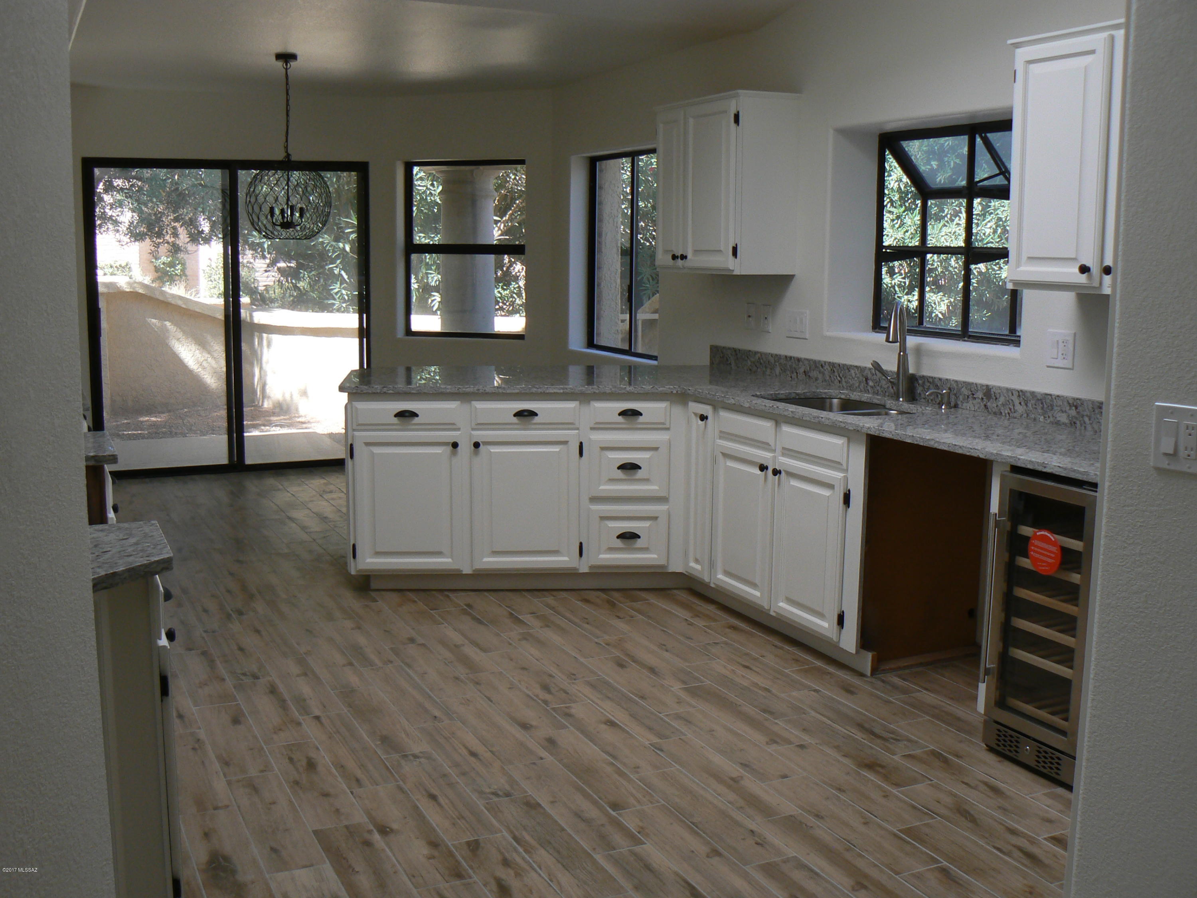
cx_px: 598
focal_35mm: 36
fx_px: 1245
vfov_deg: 39.7
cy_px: 449
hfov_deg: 51.4
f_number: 4
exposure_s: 1/80
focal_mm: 6
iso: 80
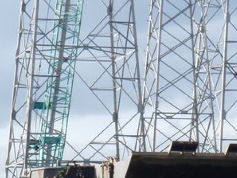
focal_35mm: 204
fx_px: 1397
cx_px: 121
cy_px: 171
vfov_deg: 7.3
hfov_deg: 9.7
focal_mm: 13.18
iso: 64
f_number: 5.6
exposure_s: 1/160
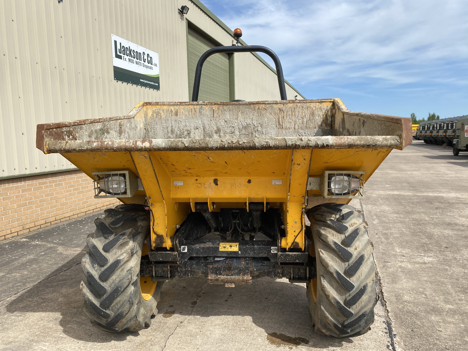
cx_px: 234
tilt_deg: -3.1
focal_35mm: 26
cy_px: 176
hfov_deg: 67.3
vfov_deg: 53.1
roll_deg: +0.8
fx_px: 352
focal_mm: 4.25
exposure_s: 1/2890
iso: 32
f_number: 1.8
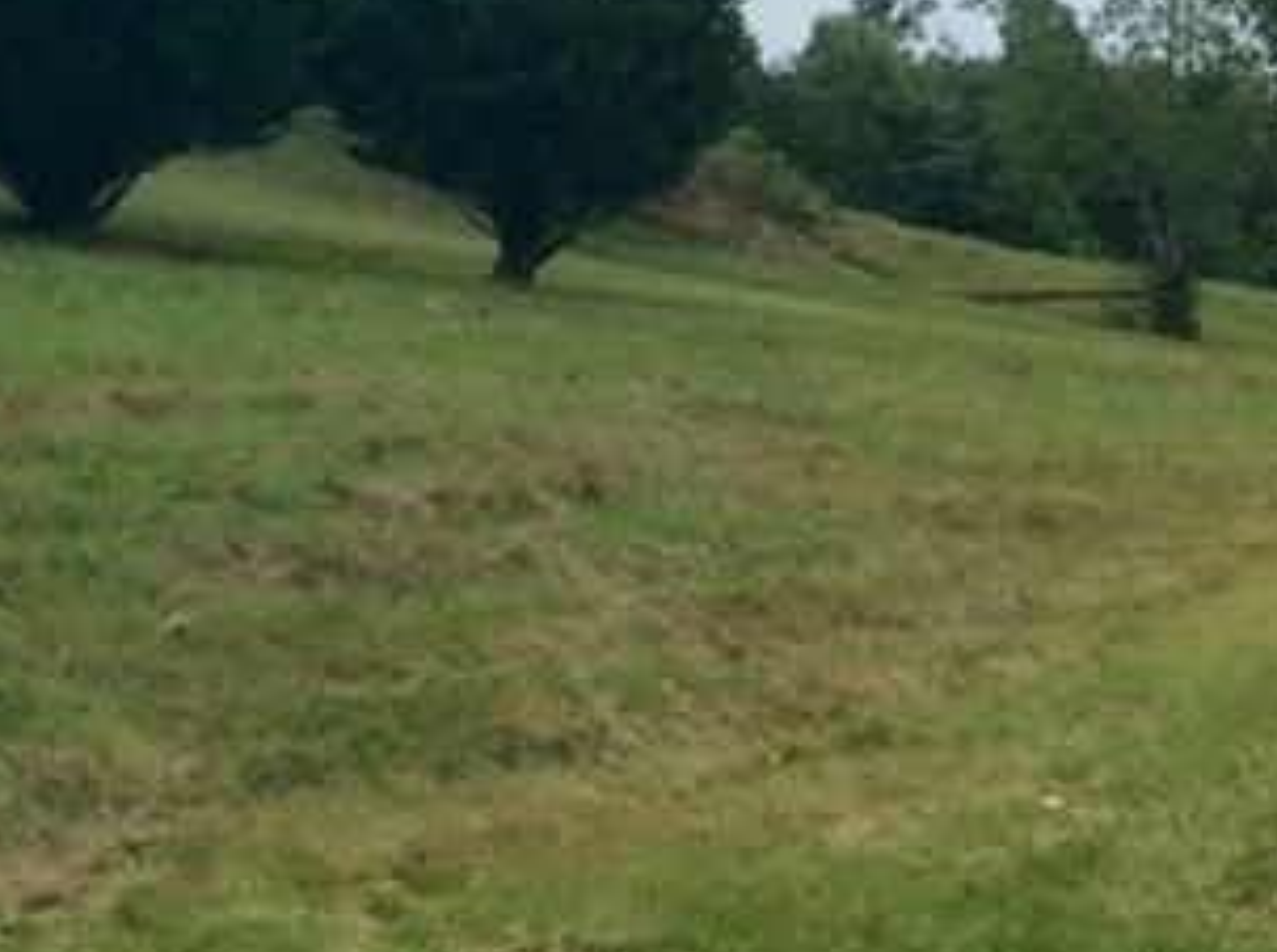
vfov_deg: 13.7
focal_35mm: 108
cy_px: 434
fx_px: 3976
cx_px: 1842
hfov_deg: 16.8
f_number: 2.4
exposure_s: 1/1167
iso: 32
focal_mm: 3.3
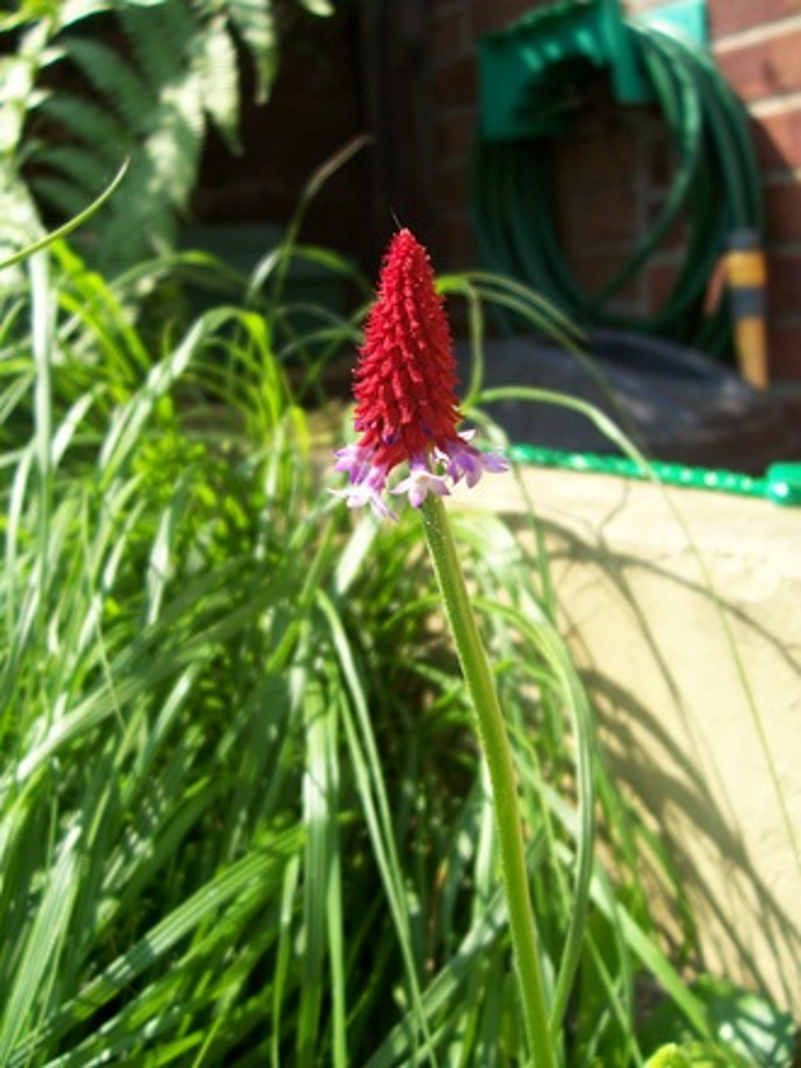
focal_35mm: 34
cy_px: 534
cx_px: 400
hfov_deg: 41.8
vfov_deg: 54.0
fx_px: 1049
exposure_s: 1/543
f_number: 2.7
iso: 80
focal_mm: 5.6
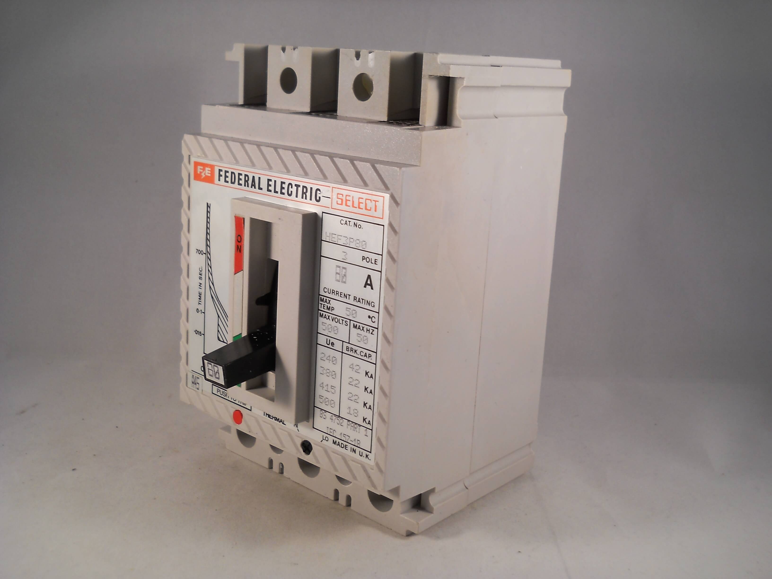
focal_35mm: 41
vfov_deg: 35.1
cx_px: 386
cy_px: 290
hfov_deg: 45.8
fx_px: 914
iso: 80
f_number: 3.1
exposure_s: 1/30
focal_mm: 6.7
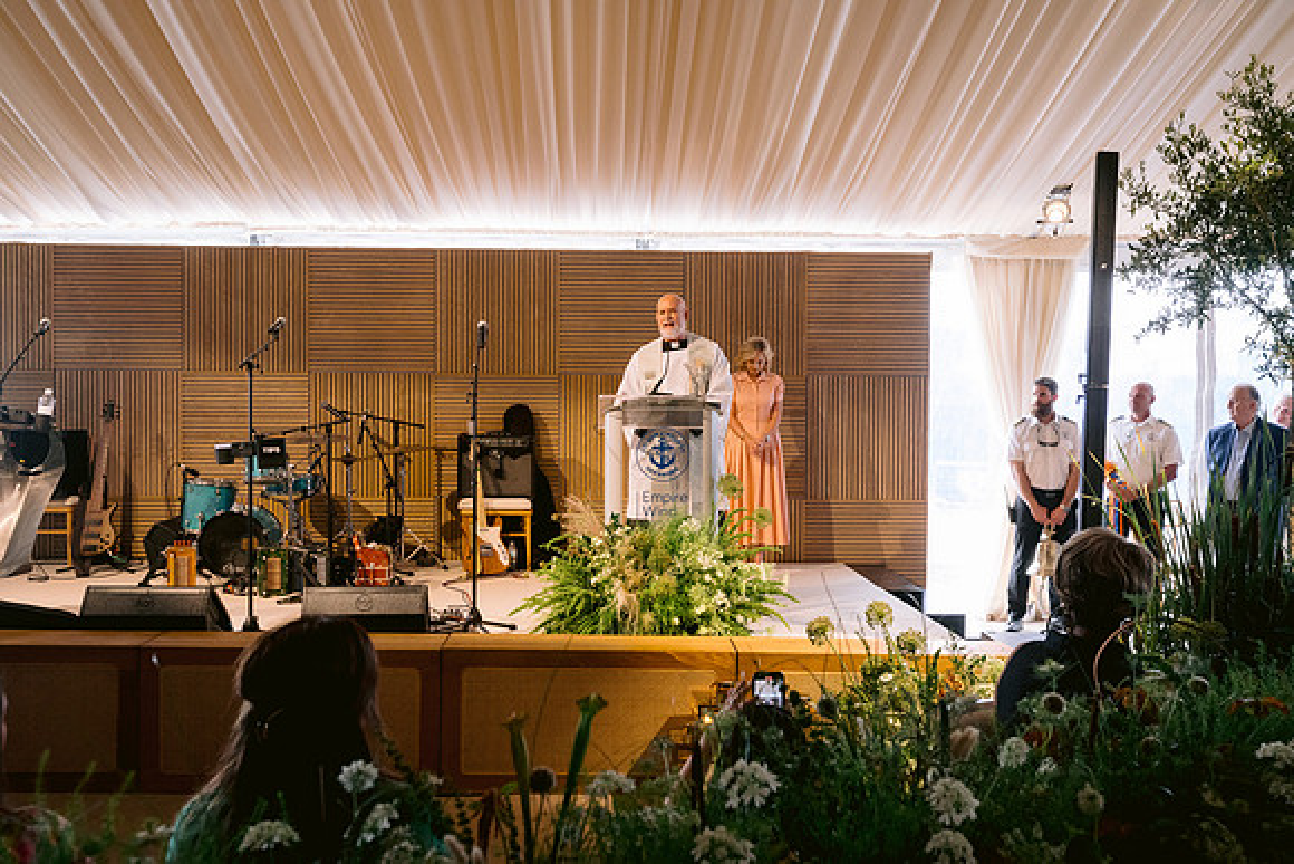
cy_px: 432
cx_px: 647
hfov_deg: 54.4
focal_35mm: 35
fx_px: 1258
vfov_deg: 37.9
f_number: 5.6
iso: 1250
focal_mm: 35
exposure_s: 1/60
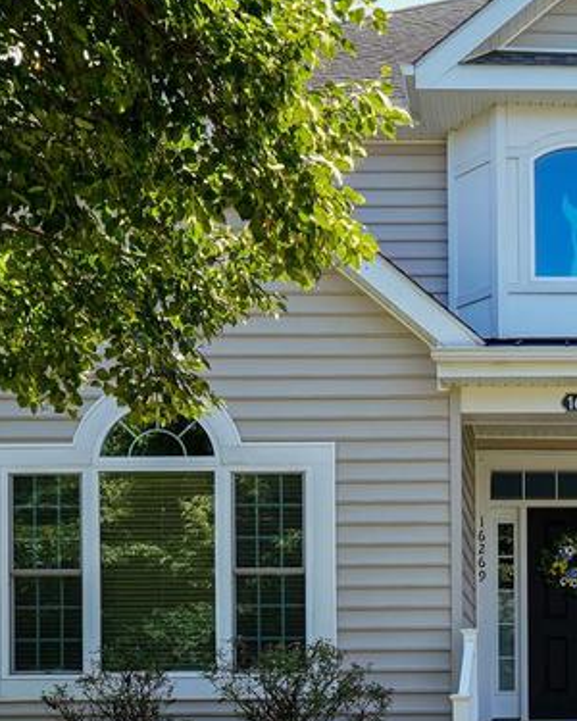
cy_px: 711
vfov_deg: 32.2
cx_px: 596
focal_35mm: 54
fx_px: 1153
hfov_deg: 26.4
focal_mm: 10
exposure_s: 1/125
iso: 100
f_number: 5.6
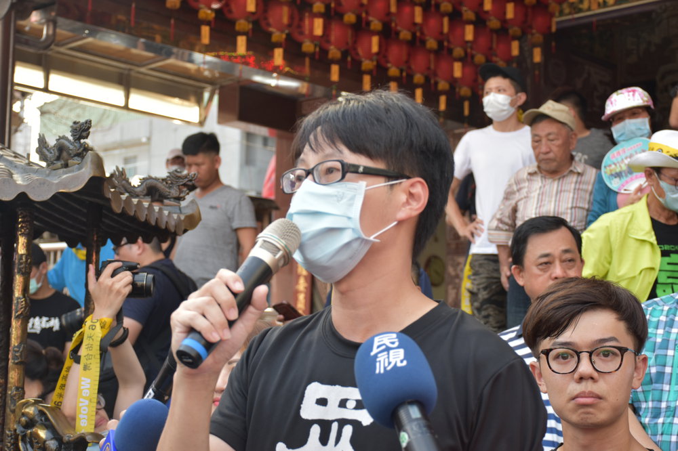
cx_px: 339
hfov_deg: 31.9
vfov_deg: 21.6
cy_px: 226
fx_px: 1186
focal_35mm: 63
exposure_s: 1/160
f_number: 6.3
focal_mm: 42
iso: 200
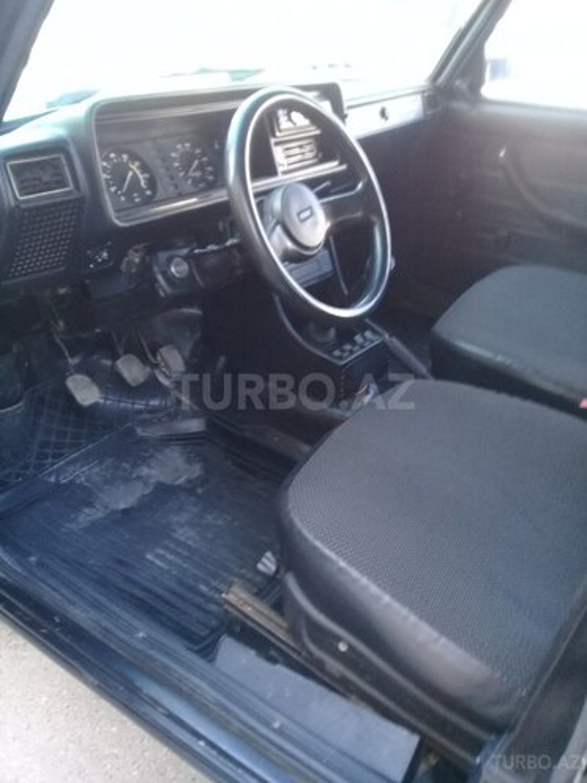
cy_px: 392
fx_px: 701
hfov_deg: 45.4
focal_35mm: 31
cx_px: 294
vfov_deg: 58.4
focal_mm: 3.3
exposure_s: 1/33
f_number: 2.2
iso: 100
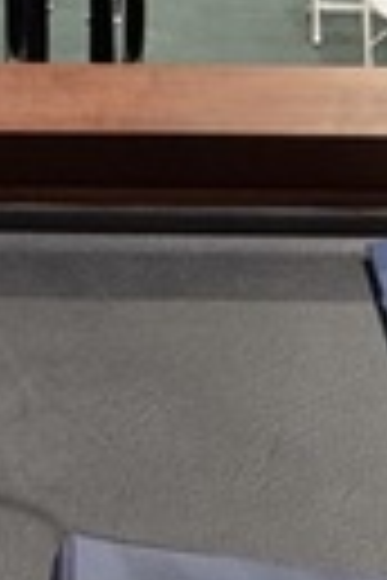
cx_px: -40
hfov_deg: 11.6
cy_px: -117
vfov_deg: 16.9
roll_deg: -0.4
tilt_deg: -14.0
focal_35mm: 116
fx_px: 1870
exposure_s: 1/60
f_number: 2.2
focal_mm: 2.22
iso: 250
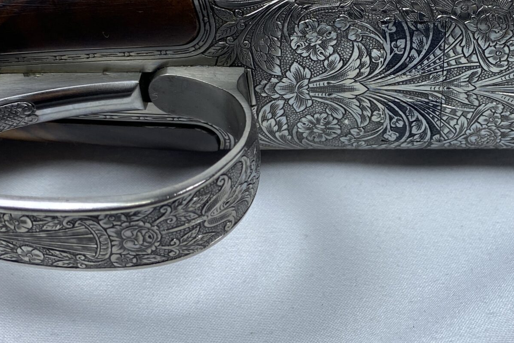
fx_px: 828
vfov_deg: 23.3
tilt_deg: -42.1
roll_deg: +0.1
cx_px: 416
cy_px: 137
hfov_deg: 33.4
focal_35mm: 58
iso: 32
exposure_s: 1/370
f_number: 1.8
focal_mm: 4.25
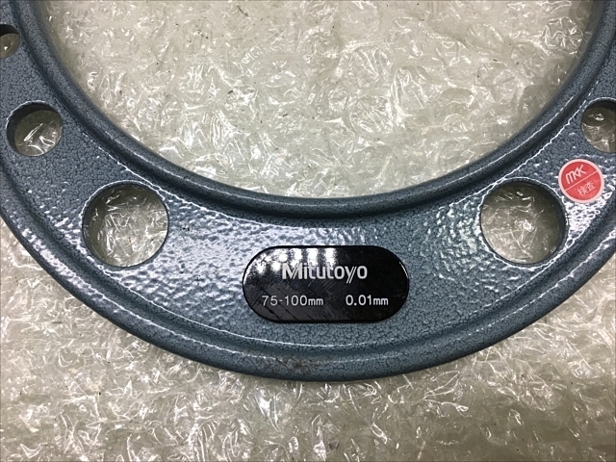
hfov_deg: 61.7
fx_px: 516
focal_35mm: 29
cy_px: 231
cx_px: 308
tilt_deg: -76.8
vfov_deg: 48.2
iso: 32
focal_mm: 4.15
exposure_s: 1/120
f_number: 2.2
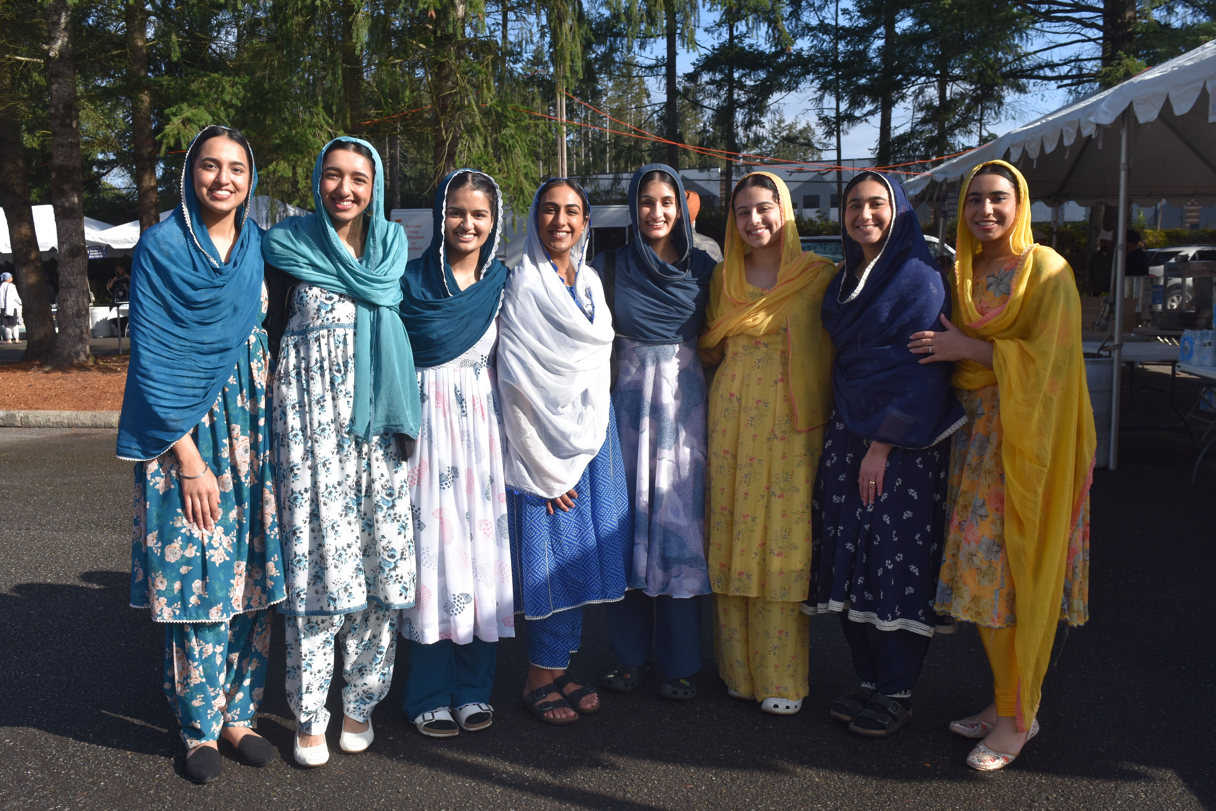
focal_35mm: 34
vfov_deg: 38.4
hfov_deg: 55.1
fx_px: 1165
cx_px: 608
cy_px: 406
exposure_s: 1/500
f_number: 8
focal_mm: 23
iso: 160
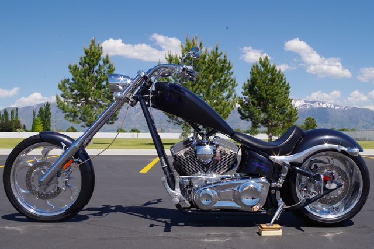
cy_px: 124
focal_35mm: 39
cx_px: 187
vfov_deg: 34.2
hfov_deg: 49.5
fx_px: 405
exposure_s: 1/160
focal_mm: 26.25
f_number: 14
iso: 200
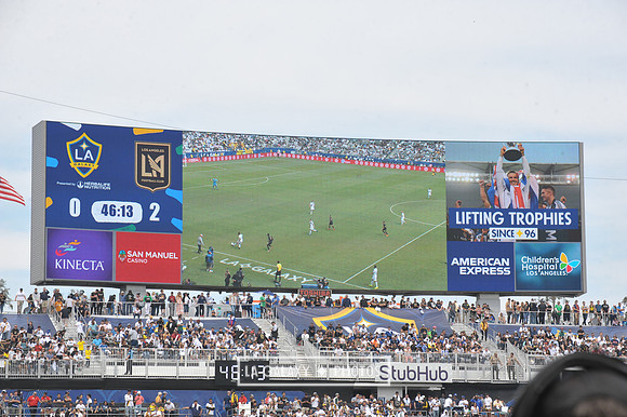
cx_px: 314
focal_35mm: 125
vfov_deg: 11.0
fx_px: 2176
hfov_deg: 16.4
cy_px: 208
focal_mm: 125
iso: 320
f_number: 10
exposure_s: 1/400
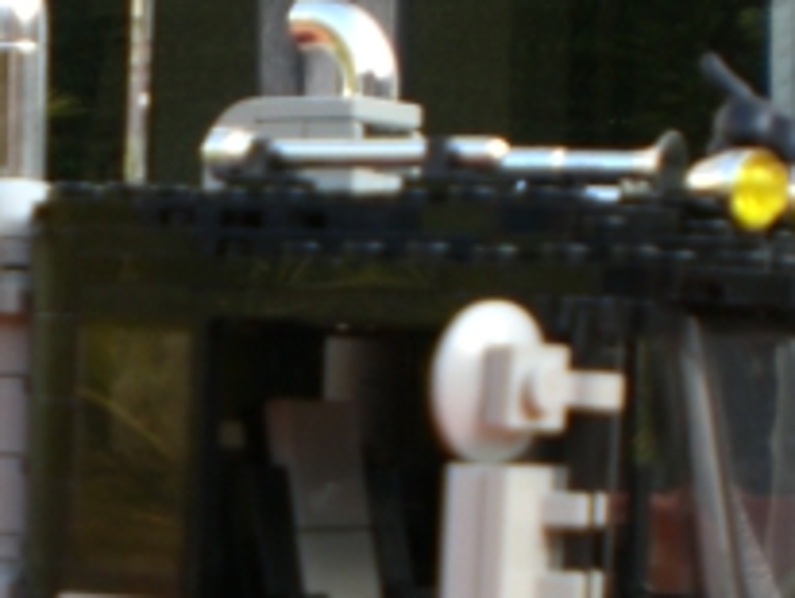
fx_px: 2713
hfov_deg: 16.5
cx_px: 147
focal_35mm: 118
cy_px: 729
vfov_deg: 12.3
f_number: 3.1
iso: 50
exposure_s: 1/200
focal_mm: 6.3
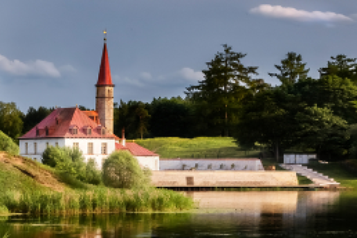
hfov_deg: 16.8
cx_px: 28
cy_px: 159
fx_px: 1190
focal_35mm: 120
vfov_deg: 11.4
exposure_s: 1/320
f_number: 10
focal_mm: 39.38
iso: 400
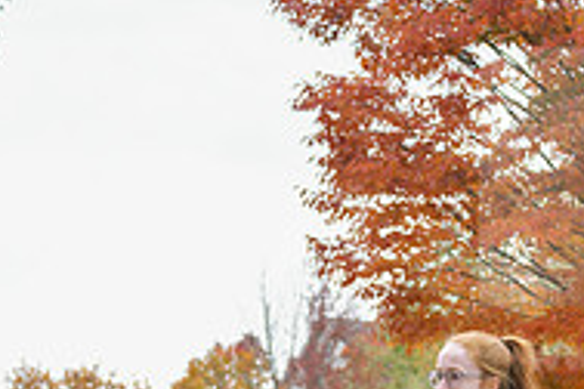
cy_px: 421
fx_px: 2093
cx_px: 386
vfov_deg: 10.5
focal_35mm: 129
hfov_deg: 15.9
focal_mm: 42
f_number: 3.2
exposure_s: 1/320
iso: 160
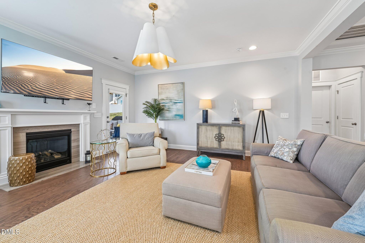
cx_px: 182
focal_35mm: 14
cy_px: 122
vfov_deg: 81.2
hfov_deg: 104.3
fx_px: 142
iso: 200
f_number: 9
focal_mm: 14
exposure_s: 1/8
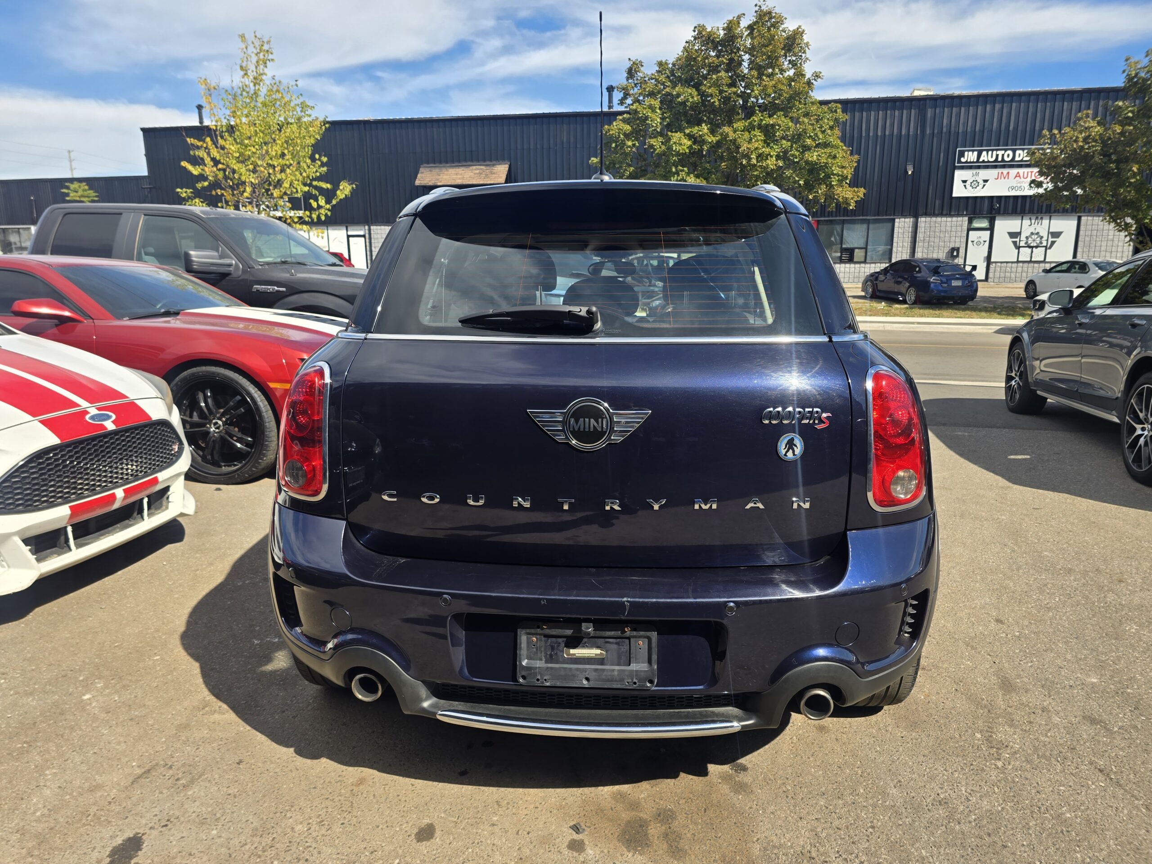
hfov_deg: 73.9
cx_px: 576
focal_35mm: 23
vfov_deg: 58.9
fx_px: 765
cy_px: 432
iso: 12
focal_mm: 6.3
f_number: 1.7
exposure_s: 1/484
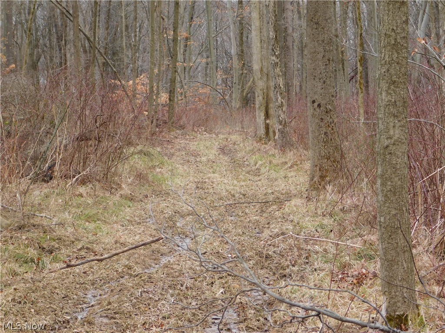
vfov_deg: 10.0
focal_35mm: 148
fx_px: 1903
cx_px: 222
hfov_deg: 13.3
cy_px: 166
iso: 125
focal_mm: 26.3
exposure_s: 1/80
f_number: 5.1
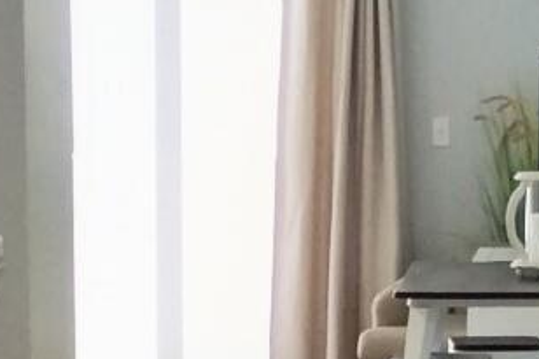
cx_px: 196
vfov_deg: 6.8
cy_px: 669
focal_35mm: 196
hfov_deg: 10.5
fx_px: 2933
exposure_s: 1/60
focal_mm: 4.27
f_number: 1.8
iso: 723
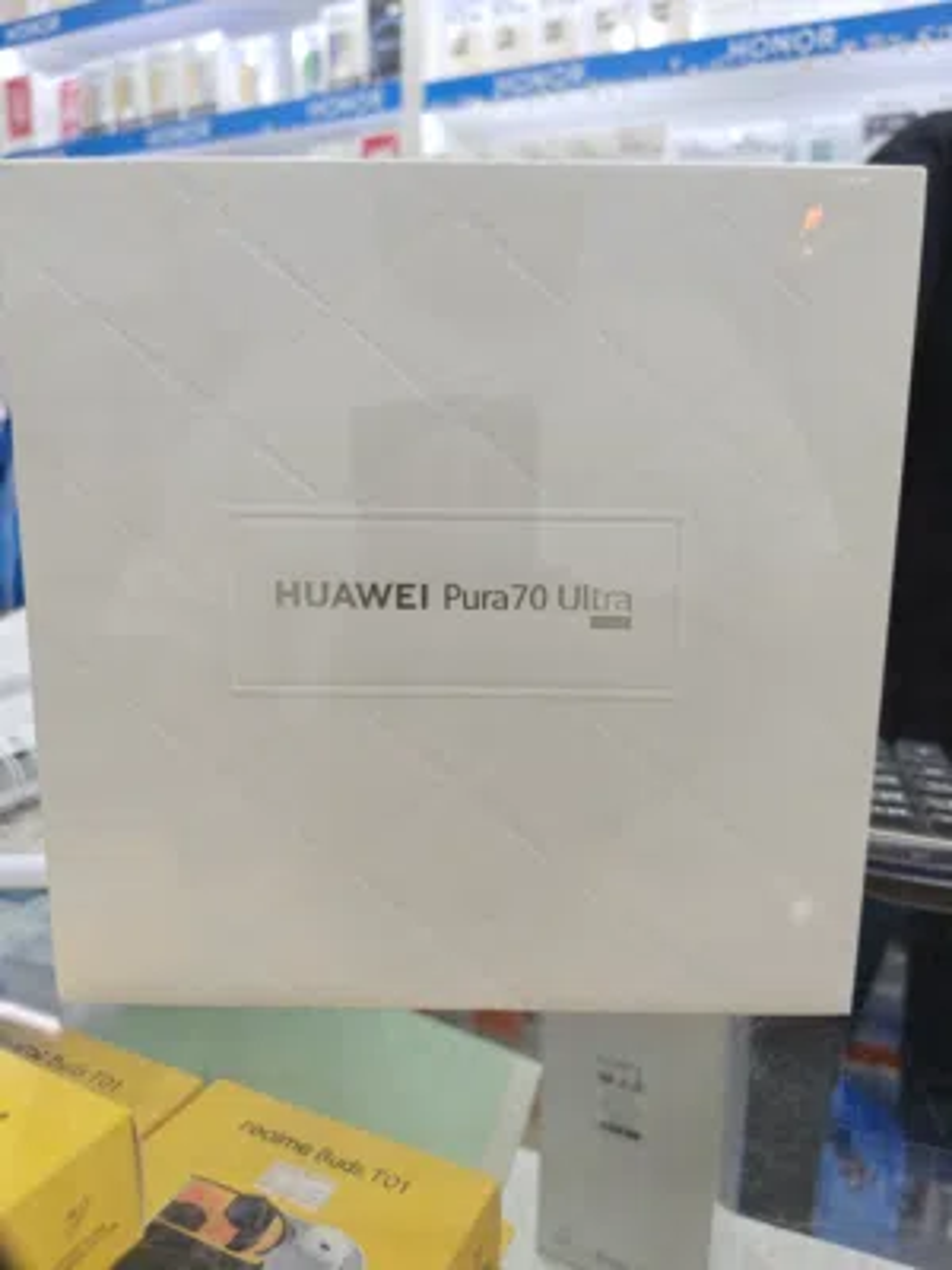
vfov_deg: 73.9
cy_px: 635
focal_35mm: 23
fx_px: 843
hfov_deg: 58.9
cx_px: 476
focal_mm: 6.06
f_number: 1.6
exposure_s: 1/100
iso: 50
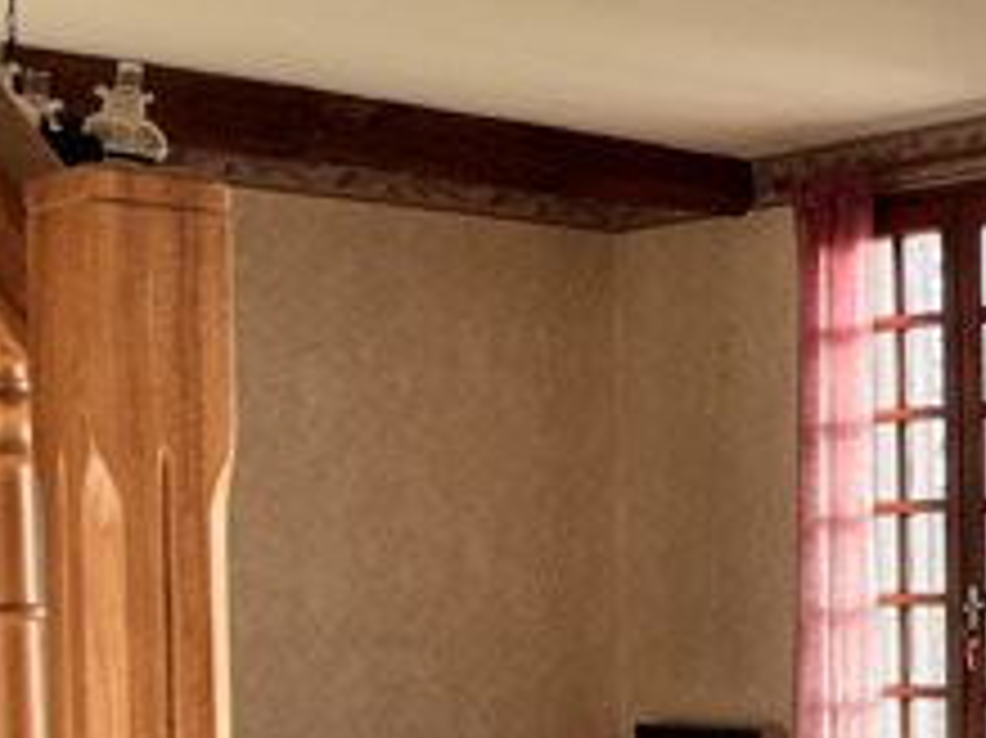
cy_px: 612
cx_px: 1504
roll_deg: +1.5
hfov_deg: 18.2
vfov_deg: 15.4
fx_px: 2704
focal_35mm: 95
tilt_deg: -0.2
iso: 50
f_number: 1.6
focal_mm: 5.1
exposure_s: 1/121
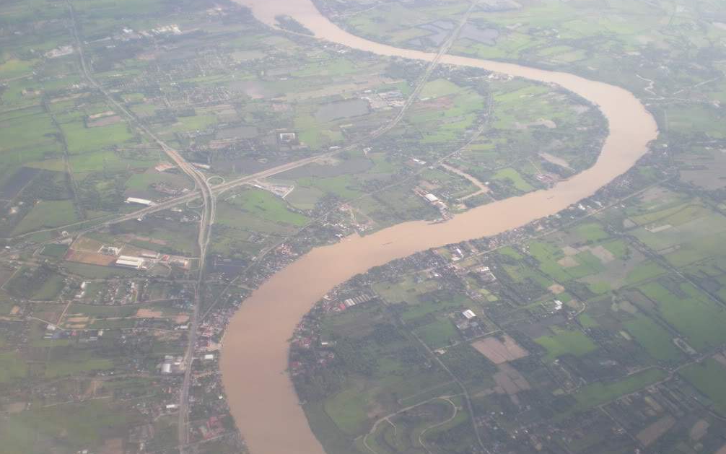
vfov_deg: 31.2
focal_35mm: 41
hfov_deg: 48.2
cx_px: 368
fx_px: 811
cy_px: 266
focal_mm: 6.3
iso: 50
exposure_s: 1/184
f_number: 3.1
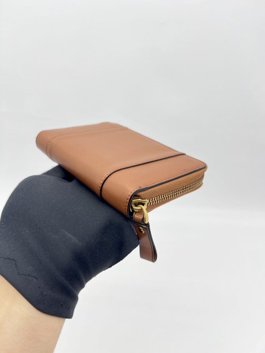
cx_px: 132
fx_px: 265
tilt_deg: -29.6
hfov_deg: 53.1
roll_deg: -0.3
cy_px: 176
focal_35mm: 26
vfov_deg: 67.3
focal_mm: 5.7
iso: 32
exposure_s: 1/105
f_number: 1.5
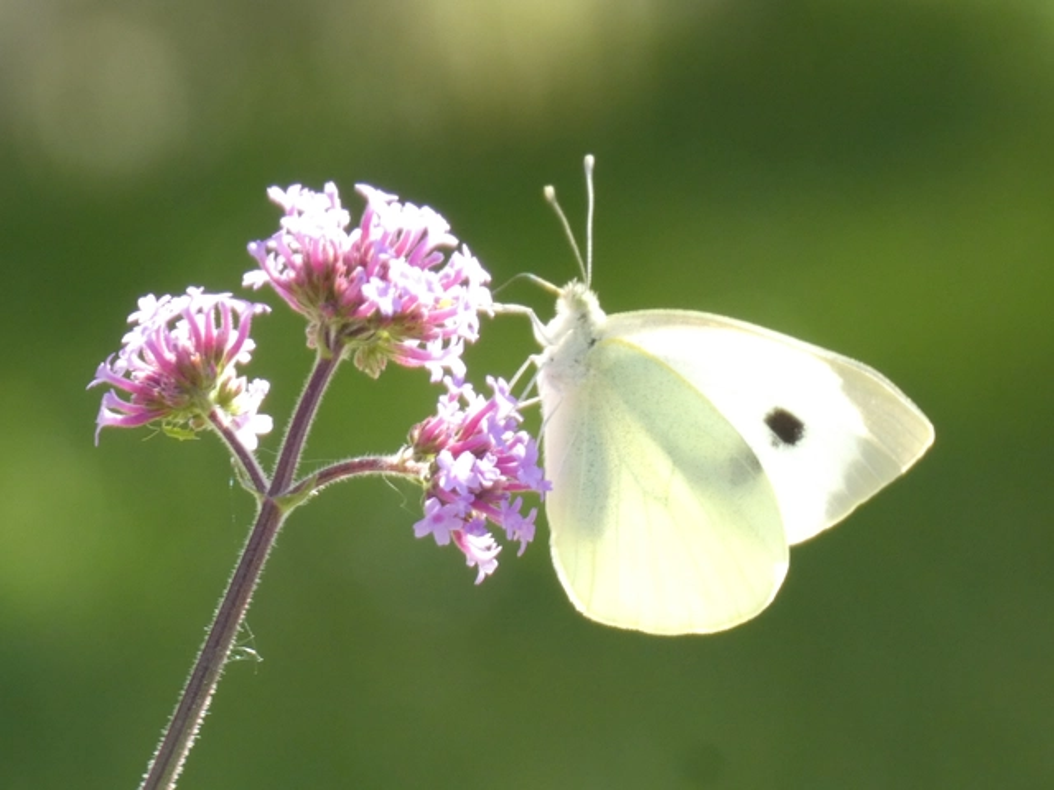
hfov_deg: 3.1
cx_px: 527
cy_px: 395
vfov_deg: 2.3
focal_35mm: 642
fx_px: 19548
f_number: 5.6
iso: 320
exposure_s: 1/100
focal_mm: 115
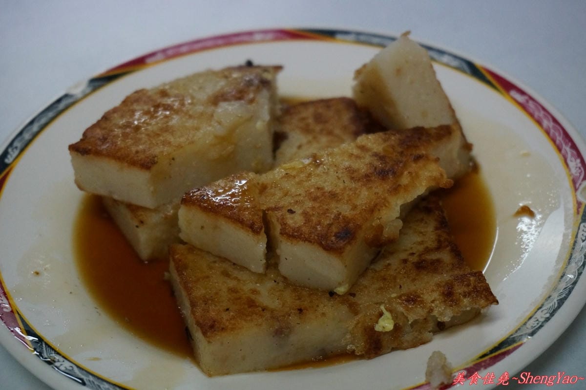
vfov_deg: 18.2
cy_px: 195
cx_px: 293
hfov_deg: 27.0
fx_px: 1220
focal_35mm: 75
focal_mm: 50
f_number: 5.6
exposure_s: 1/160
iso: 2500
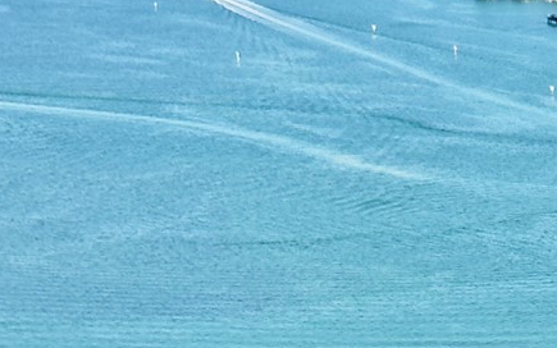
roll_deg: -0.5
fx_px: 2839
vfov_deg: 7.0
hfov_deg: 10.9
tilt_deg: -13.6
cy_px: 402
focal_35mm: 187
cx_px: 773
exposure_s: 1/2110
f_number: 1.78
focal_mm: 6.76
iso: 64
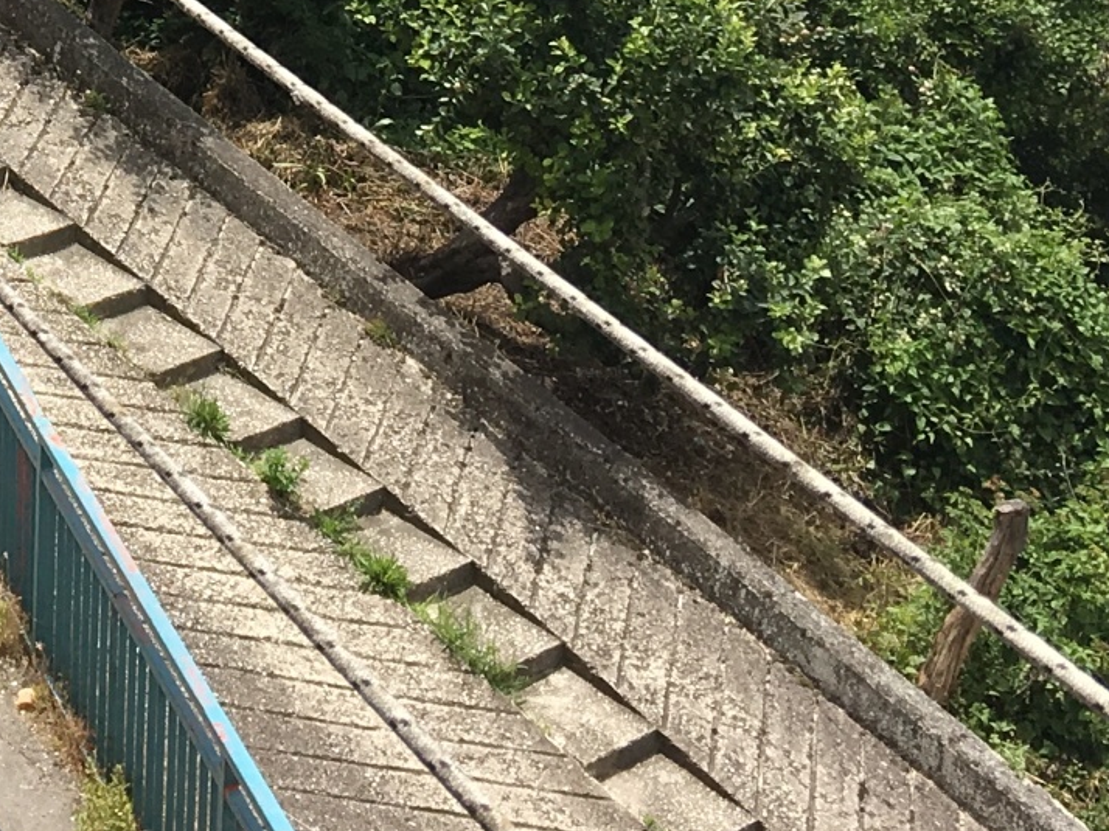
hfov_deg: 17.6
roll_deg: +0.6
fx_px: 3331
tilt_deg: -10.6
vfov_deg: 13.0
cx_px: -356
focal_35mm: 104
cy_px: -617
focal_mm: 4.15
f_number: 2.2
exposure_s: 1/1425
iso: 25
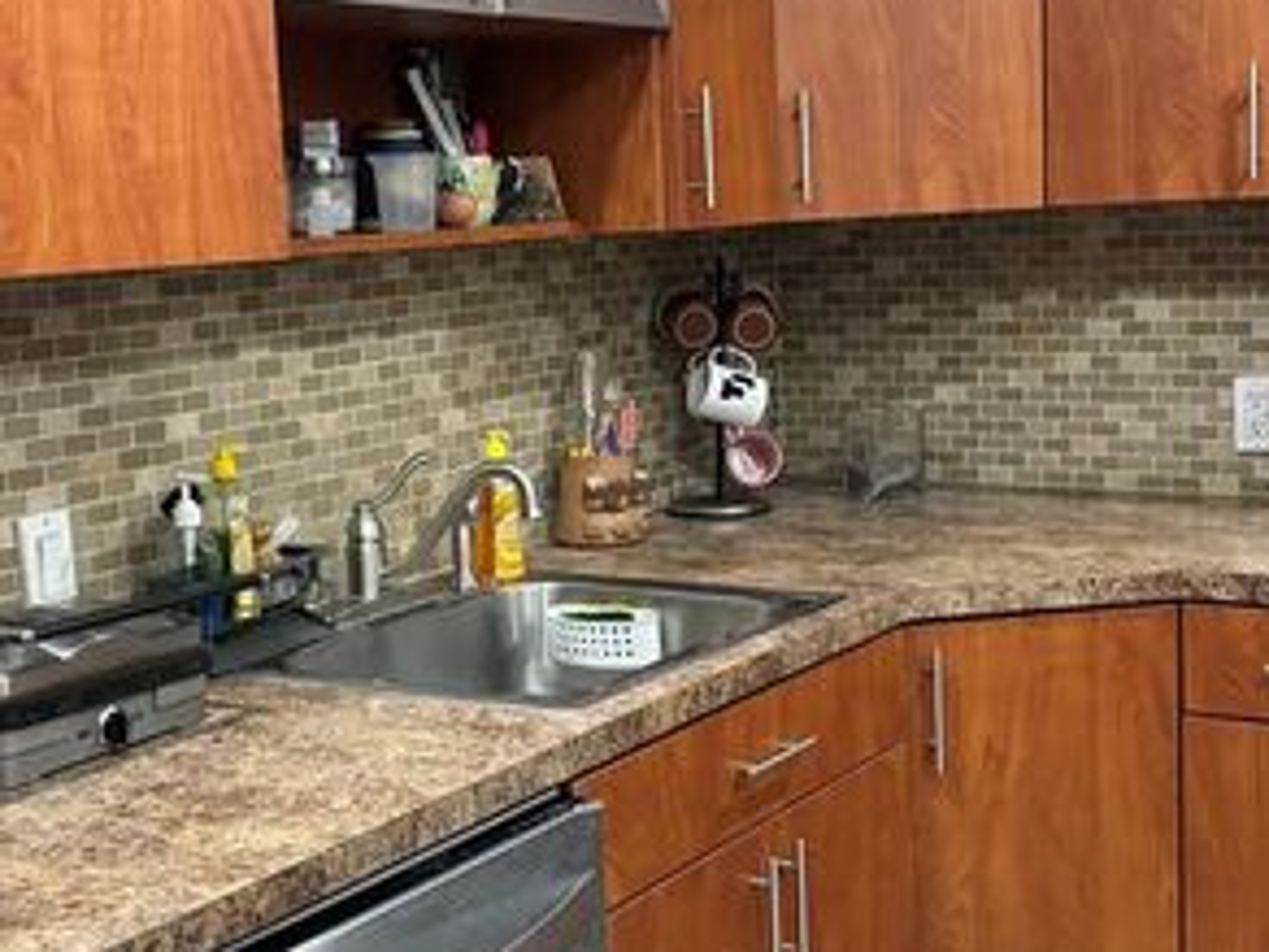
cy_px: 456
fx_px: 2090
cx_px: 548
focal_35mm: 57
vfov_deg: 25.7
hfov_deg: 33.7
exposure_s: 1/60
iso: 400
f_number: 1.6
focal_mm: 5.96
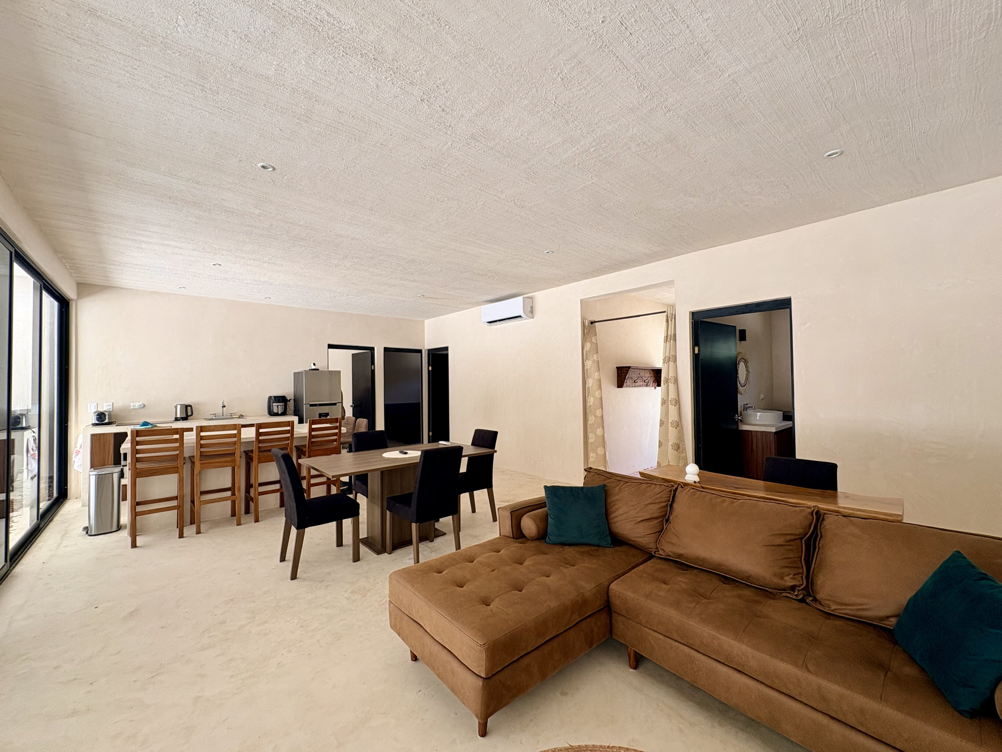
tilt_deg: +2.3
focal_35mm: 14
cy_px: 376
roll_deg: +1.3
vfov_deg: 85.7
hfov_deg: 102.1
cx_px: 501
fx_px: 405
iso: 40
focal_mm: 2.22
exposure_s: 1/149
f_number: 2.2
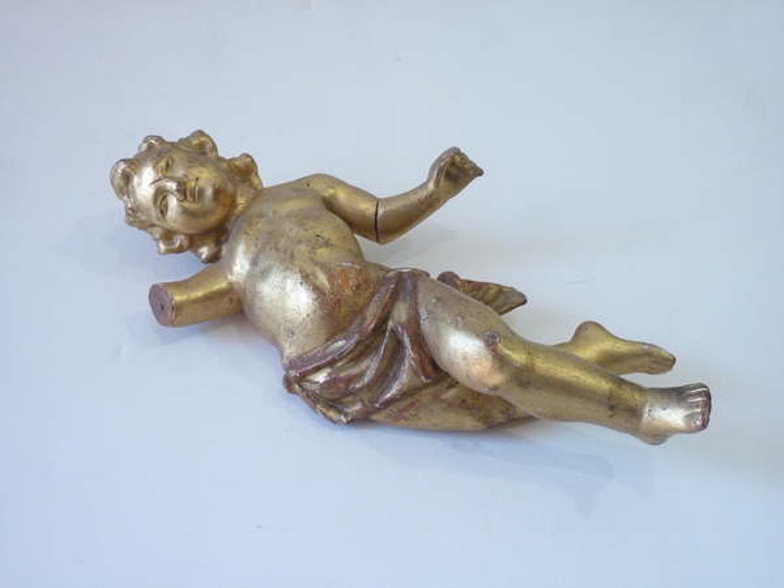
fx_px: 1087
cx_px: 392
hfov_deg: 39.7
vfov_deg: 30.3
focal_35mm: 48
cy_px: 294
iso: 400
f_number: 3.8
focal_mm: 7.9
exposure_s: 1/25
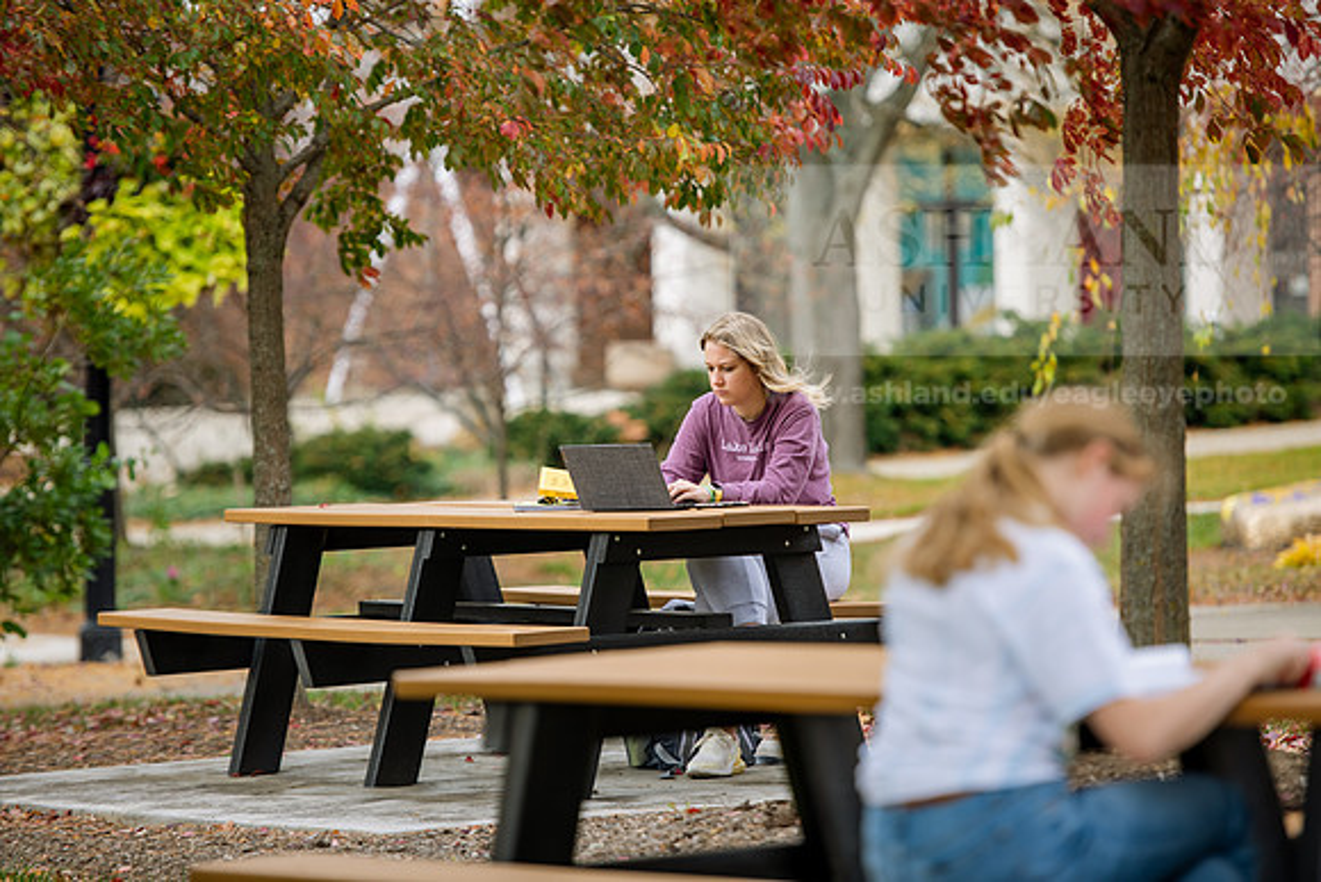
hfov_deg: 11.7
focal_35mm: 175
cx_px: 660
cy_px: 441
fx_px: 6423
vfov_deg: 7.9
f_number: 3.2
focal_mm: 175
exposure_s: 1/320
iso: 160
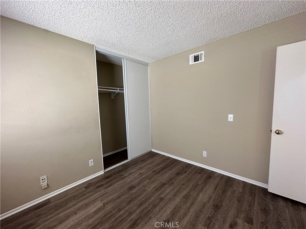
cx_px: 153
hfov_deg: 102.1
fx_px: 124
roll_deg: +1.5
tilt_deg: -4.7
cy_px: 114
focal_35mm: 14
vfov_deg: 85.7
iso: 250
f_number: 2.2
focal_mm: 2.22
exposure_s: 1/99
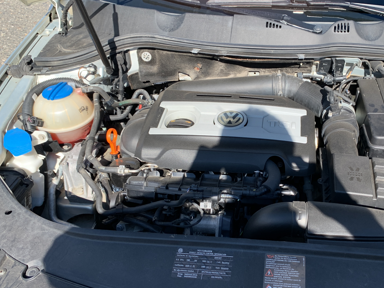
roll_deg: -3.5
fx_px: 410
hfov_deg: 49.2
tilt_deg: -38.0
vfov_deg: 38.6
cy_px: 155
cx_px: 259
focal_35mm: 37
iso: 25
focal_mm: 4.25
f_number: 1.8
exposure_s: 1/561
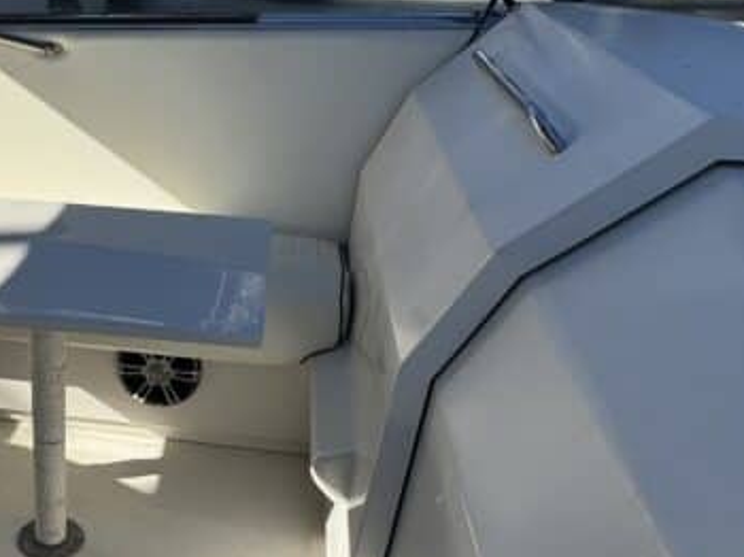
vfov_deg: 35.0
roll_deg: -5.2
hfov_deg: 43.9
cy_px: 340
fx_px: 881
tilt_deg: -26.9
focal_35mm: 41
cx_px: 164
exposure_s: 1/1567
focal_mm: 2.22
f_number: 2.2
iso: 50
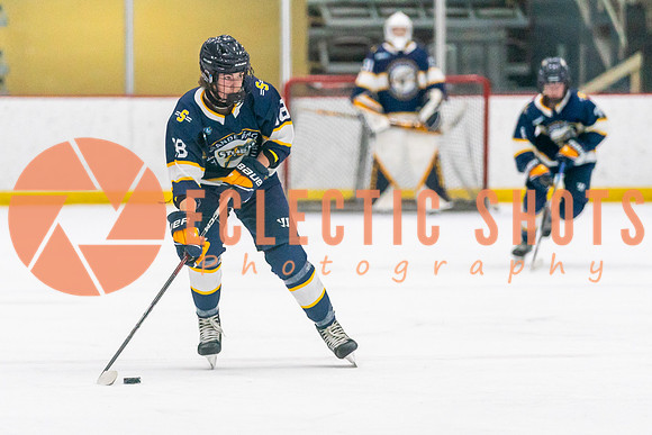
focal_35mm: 324
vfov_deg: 4.2
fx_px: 5871
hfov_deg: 6.4
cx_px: 326
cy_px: 284
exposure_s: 1/1250
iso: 3200
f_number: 2.8
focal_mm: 179
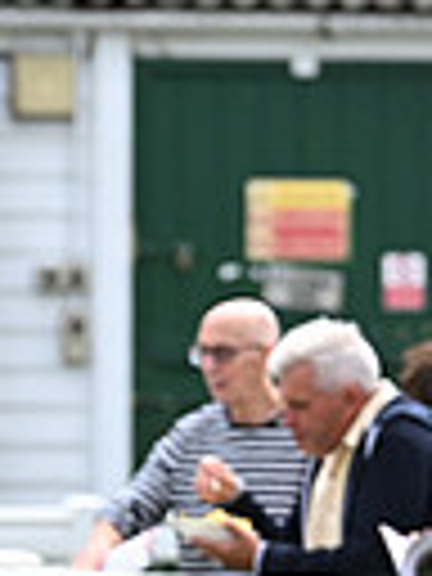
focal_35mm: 740
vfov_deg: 2.7
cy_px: 758
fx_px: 12313
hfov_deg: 2.0
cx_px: 1089
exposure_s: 1/1600
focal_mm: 170
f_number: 5
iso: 500
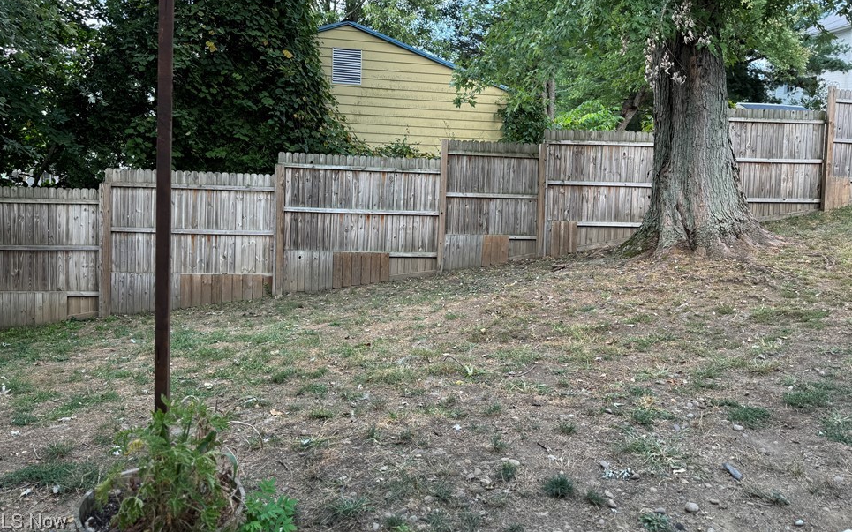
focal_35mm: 27
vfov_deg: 45.7
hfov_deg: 68.4
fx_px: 627
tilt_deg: -5.2
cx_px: 432
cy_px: 202
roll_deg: -2.8
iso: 64
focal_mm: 6.76
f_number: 1.78
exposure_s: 1/222
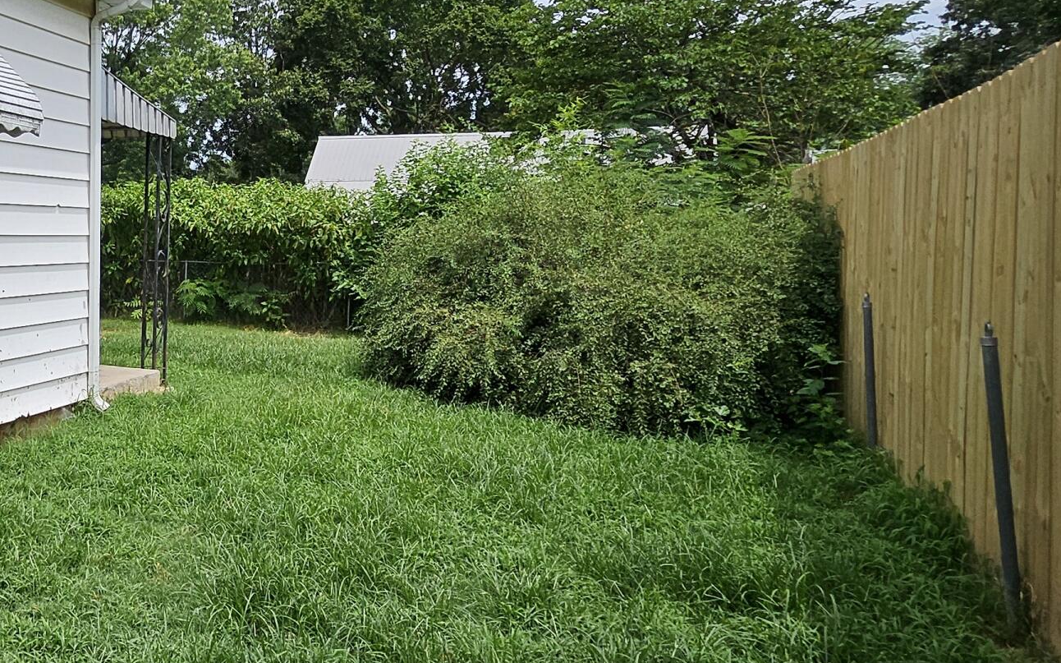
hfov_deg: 51.9
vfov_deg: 39.1
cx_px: 88
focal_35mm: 32
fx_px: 925
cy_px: 237
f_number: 2.2
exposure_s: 1/1538
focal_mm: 1.74
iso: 32
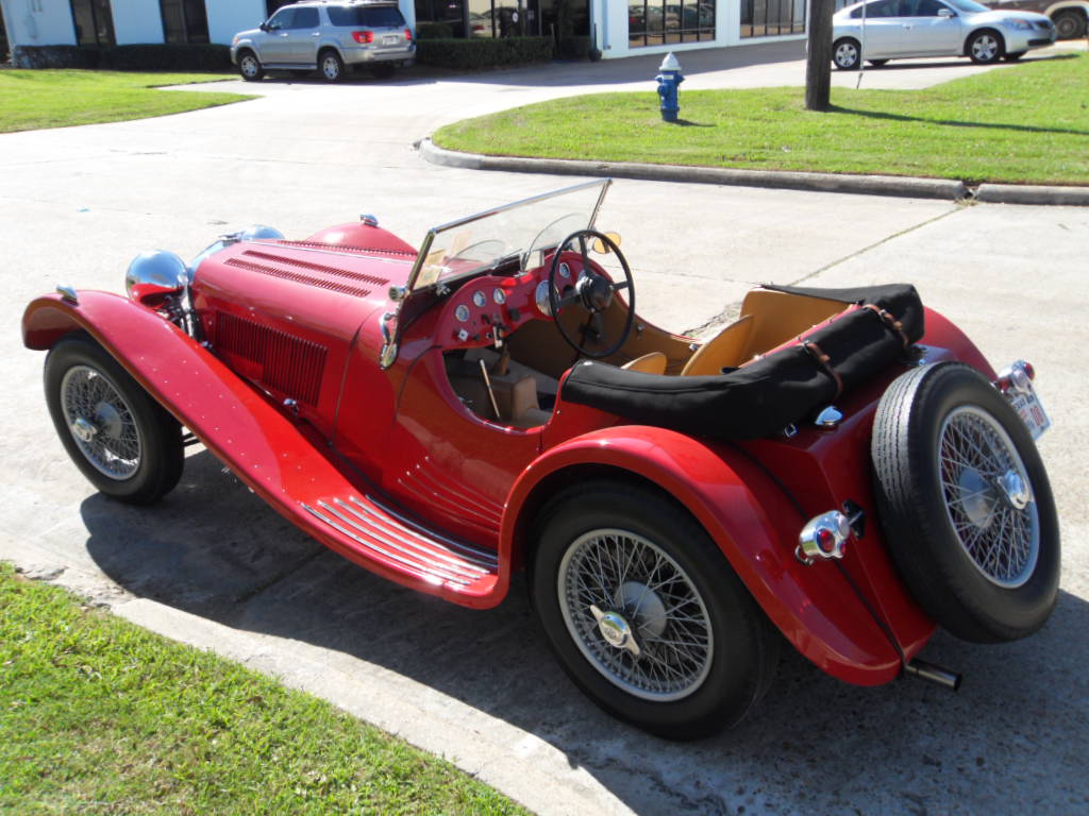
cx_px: 544
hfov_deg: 52.6
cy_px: 408
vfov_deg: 40.7
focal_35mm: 35
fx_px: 1101
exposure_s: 1/90
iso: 80
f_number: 8.2
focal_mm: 6.3
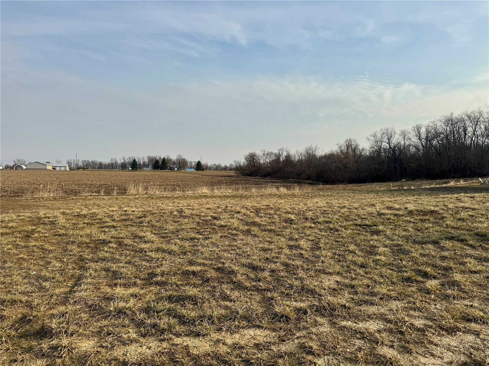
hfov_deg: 71.6
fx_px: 339
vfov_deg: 56.8
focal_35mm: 24
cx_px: 244
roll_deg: -0.1
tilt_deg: -1.4
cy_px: 183
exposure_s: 1/4049
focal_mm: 6.76
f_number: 1.78
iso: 80
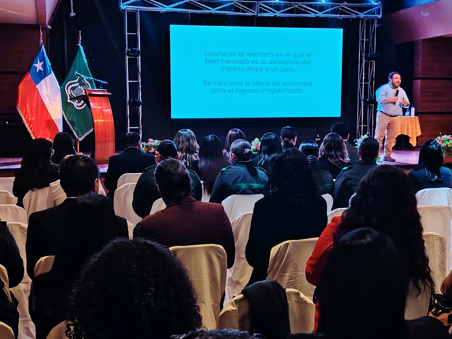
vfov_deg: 29.1
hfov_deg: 38.2
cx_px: 226
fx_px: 653
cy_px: 170
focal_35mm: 50
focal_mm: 5.25
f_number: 1.75
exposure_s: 1/25
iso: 594
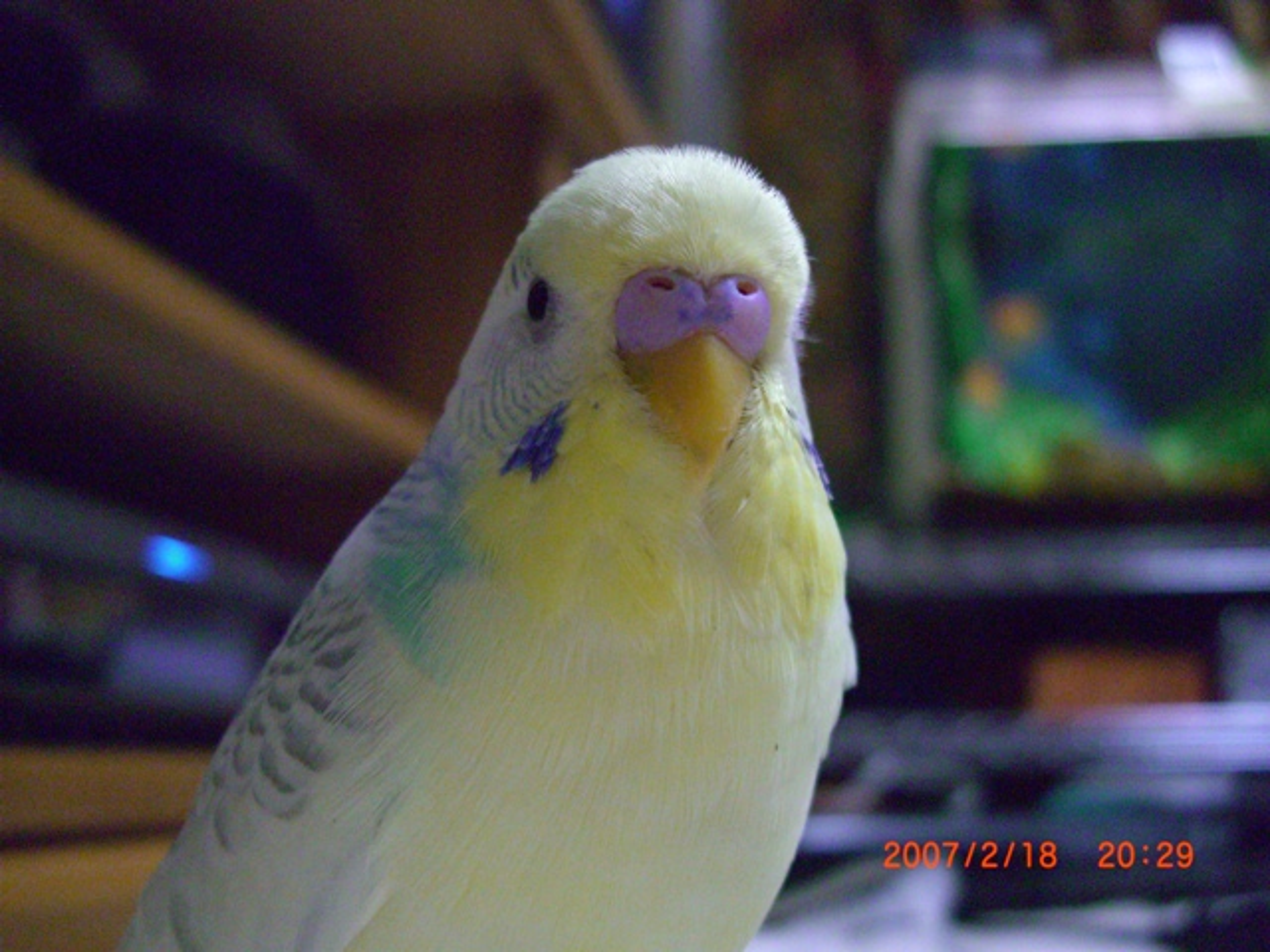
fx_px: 1394
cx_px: 635
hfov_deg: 49.0
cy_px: 476
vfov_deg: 37.7
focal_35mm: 38
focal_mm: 7.9
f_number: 2.8
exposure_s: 1/60
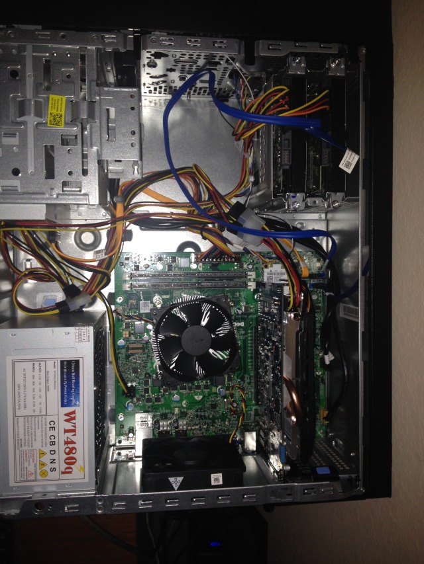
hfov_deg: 40.7
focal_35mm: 35
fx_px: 571
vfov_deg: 52.6
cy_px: 282
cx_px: 212
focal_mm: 4.28
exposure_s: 1/16
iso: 50
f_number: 2.4
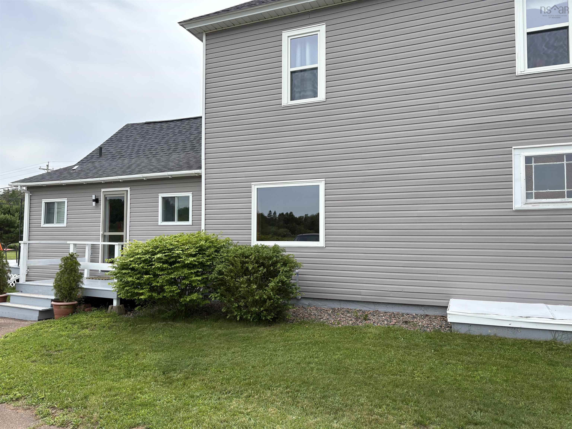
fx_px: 430
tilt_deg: +3.3
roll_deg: +0.6
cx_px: 286
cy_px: 214
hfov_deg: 67.3
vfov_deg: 53.1
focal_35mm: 26
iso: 50
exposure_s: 1/2747
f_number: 1.6
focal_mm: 5.96
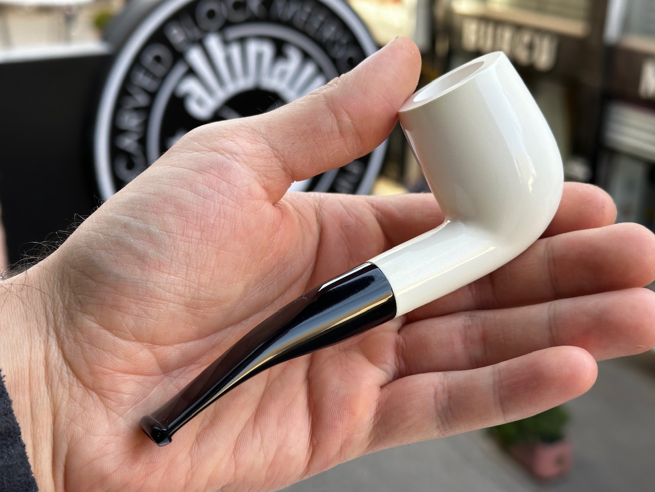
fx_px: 908
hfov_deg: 39.7
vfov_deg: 30.3
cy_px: 246
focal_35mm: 48
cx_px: 328
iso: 64
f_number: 1.78
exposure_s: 1/324
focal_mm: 6.86
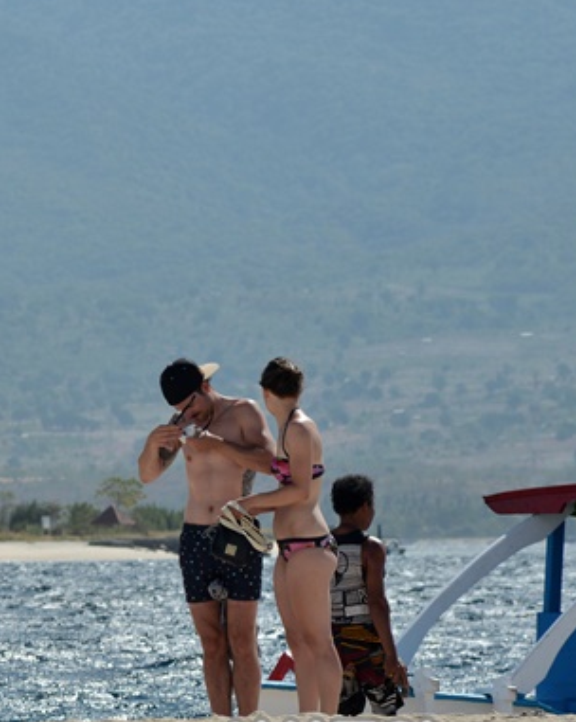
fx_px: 9733
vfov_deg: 4.2
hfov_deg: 3.4
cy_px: 480
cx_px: -148
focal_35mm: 456
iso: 500
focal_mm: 220
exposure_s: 1/1000
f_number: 16
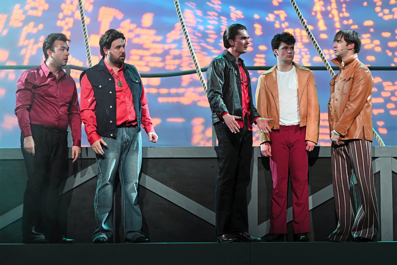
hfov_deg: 20.4
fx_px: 1103
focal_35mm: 100
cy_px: 132
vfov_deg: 13.7
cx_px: 198
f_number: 4
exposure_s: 1/50
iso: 800
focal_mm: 100
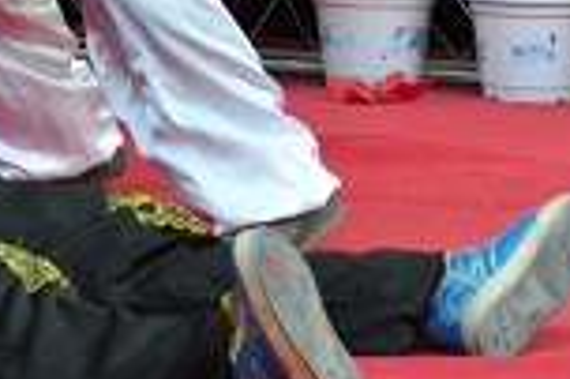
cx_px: -79
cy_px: -328
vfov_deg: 5.3
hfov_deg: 8.0
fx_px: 4033
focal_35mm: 255
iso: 200
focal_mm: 38
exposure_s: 1/320
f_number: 5.6
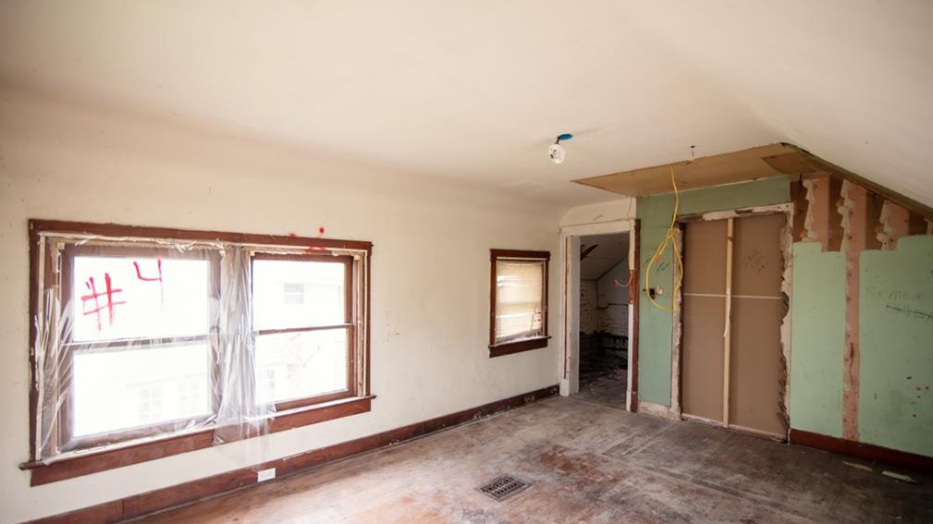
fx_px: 420
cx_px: 466
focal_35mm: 17
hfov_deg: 95.9
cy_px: 274
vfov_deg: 63.9
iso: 250
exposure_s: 1/200
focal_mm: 16
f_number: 2.8
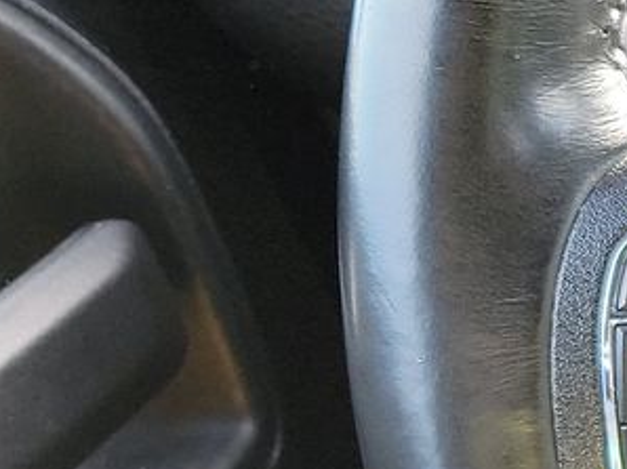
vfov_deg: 11.4
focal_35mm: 129
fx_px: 2335
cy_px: 114
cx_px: 1631
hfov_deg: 11.7
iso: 203
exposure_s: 1/60
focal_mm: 6.7
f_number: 1.8
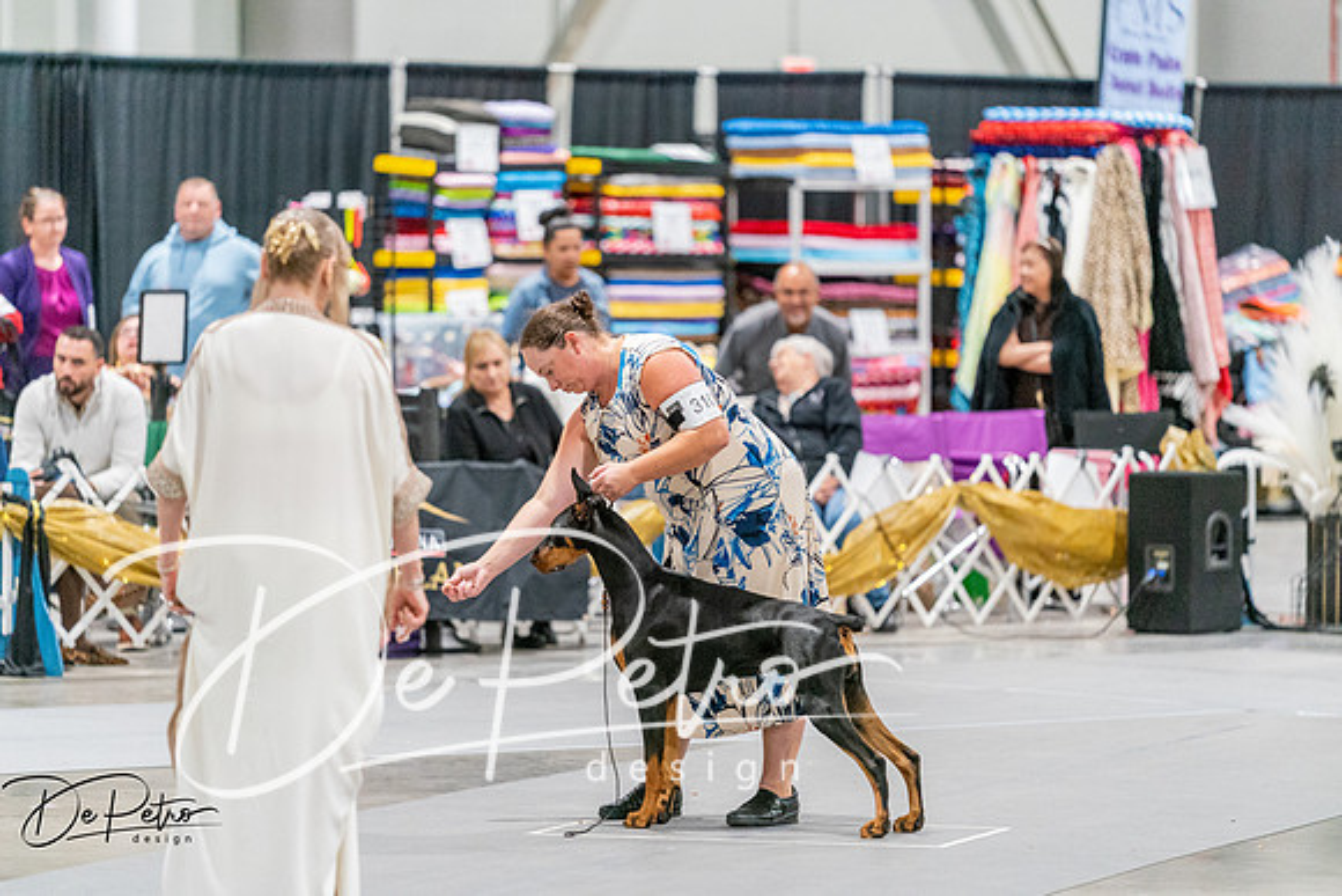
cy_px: 448
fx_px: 7457
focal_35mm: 200
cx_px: 671
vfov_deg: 6.9
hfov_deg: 10.3
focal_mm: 200
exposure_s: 1/250
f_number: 2.8
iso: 6400
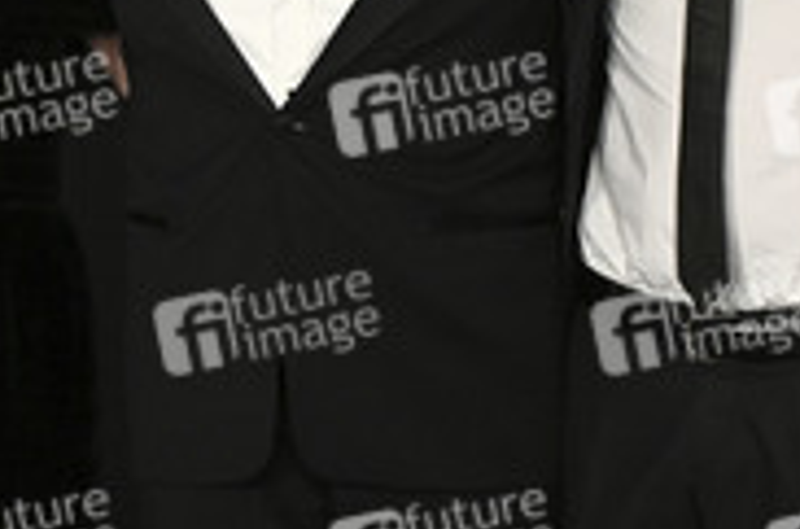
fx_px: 5585
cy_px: -4
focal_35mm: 252
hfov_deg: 8.1
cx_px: -111
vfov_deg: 5.4
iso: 6400
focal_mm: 102
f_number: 7.1
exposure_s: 1/500
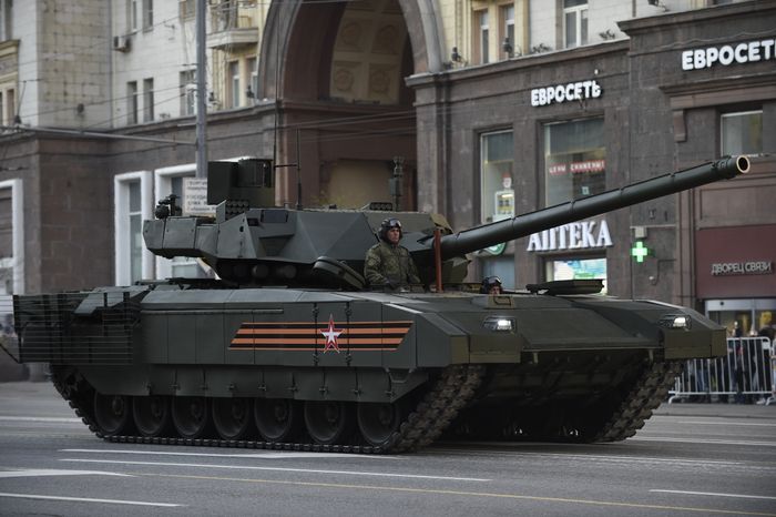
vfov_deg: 11.0
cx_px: 388
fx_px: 2693
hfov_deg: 16.4
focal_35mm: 125
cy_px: 258
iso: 640
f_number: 4
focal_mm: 125
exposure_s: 1/1000
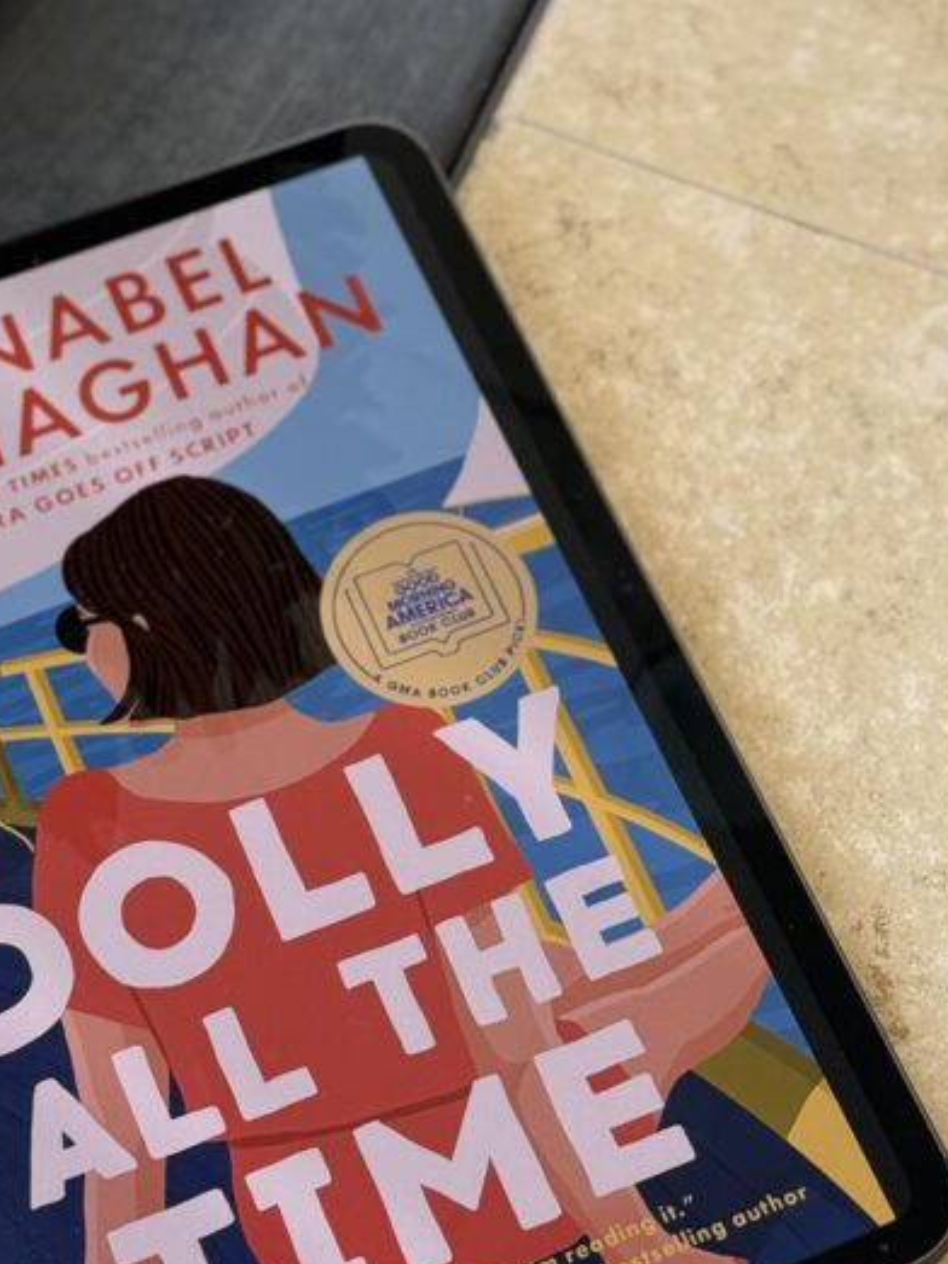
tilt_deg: -61.2
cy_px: 425
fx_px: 3434
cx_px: 360
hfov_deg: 15.7
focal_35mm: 94
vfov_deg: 20.8
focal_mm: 6.76
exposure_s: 1/566
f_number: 1.78
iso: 64
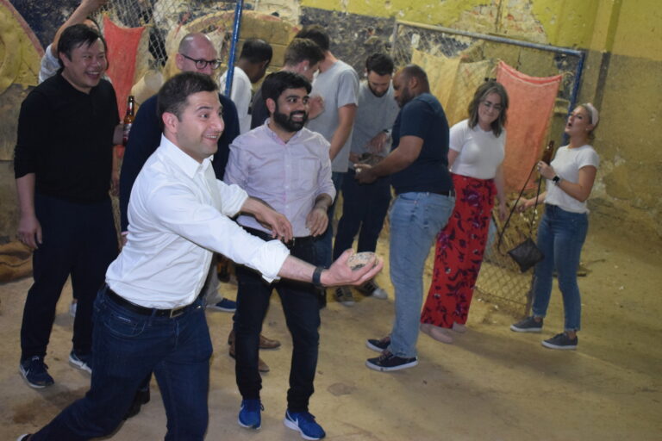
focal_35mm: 48
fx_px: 883
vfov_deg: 28.1
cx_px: 331
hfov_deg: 41.1
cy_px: 220
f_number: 4.5
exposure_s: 1/60
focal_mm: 32
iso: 3200
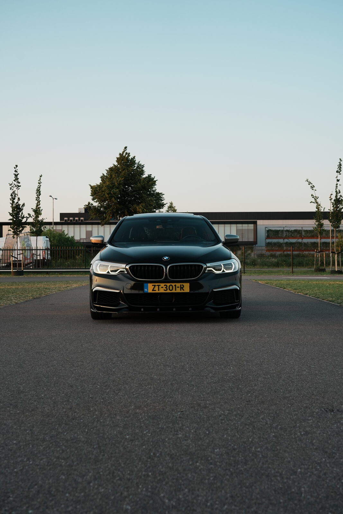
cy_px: 257
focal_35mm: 43
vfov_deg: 45.4
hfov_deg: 31.2
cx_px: 172
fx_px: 614
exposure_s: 1/250
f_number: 5.6
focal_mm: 43
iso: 250
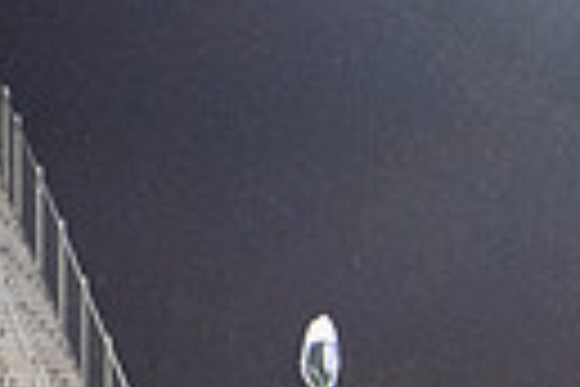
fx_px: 5058
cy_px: 637
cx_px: 1286
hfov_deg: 6.3
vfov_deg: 4.3
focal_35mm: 314
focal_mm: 70
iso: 5000
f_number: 5.6
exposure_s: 1/200
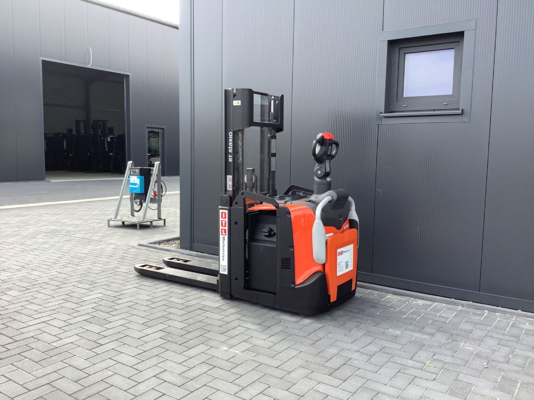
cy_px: 200
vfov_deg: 45.4
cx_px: 267
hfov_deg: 58.4
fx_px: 478
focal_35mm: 31
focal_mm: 3.3
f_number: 2.4
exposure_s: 1/237
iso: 25
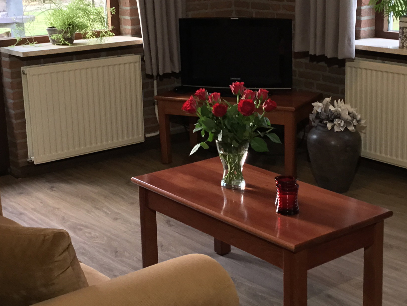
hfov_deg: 31.1
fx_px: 729
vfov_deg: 23.6
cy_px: 121
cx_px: 233
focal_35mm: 62
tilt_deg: -13.8
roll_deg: +2.0
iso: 100
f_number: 2.4
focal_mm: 3.3
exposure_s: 1/33
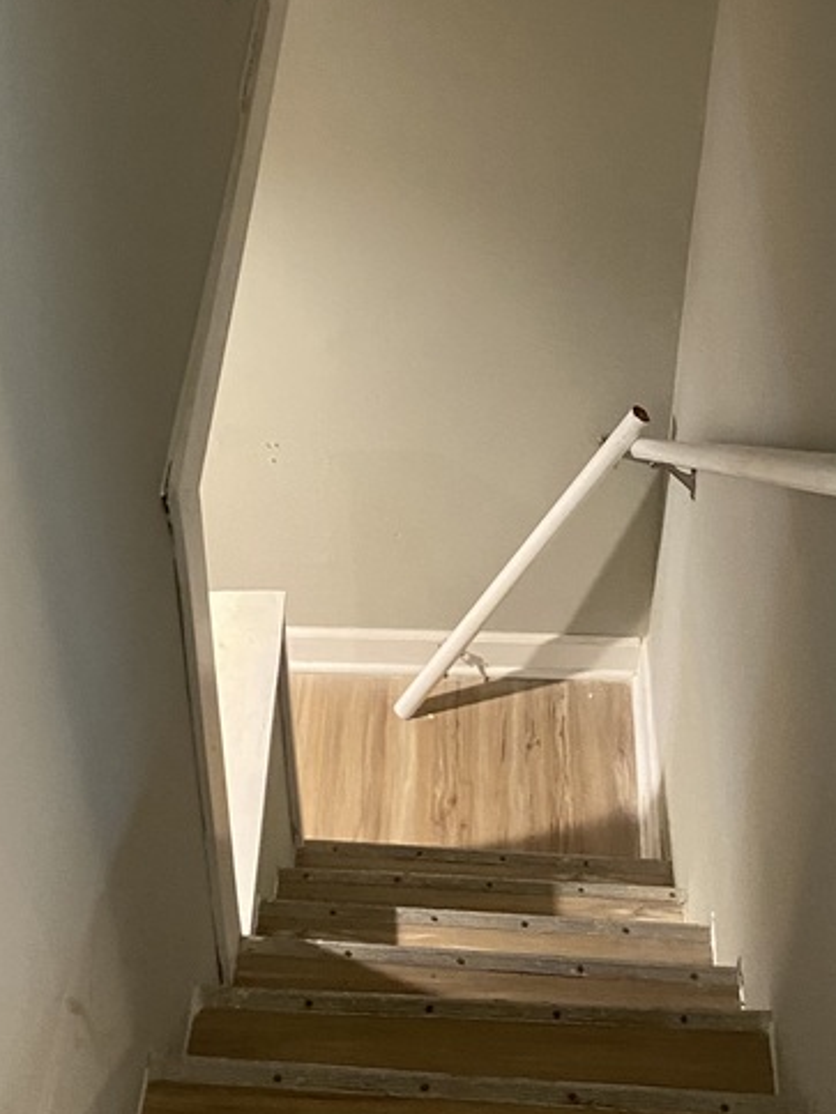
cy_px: 232
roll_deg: -1.4
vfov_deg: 32.4
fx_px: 1868
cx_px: 491
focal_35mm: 58
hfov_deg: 25.2
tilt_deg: -37.9
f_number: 1.8
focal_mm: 4.25
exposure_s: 1/40
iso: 400
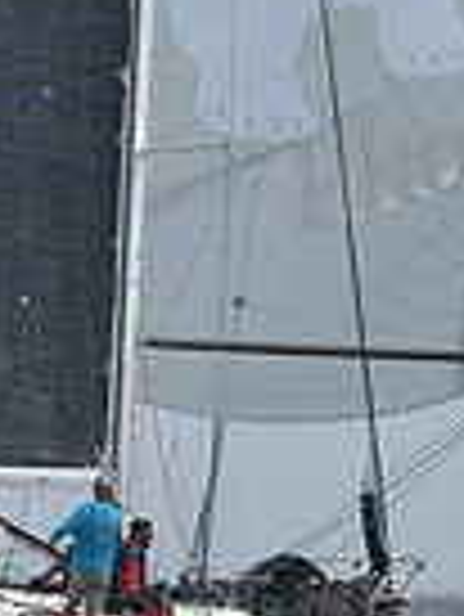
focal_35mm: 285
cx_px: 56
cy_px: -54
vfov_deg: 6.9
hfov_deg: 5.2
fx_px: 5086
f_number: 10
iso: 250
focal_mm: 70
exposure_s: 1/800
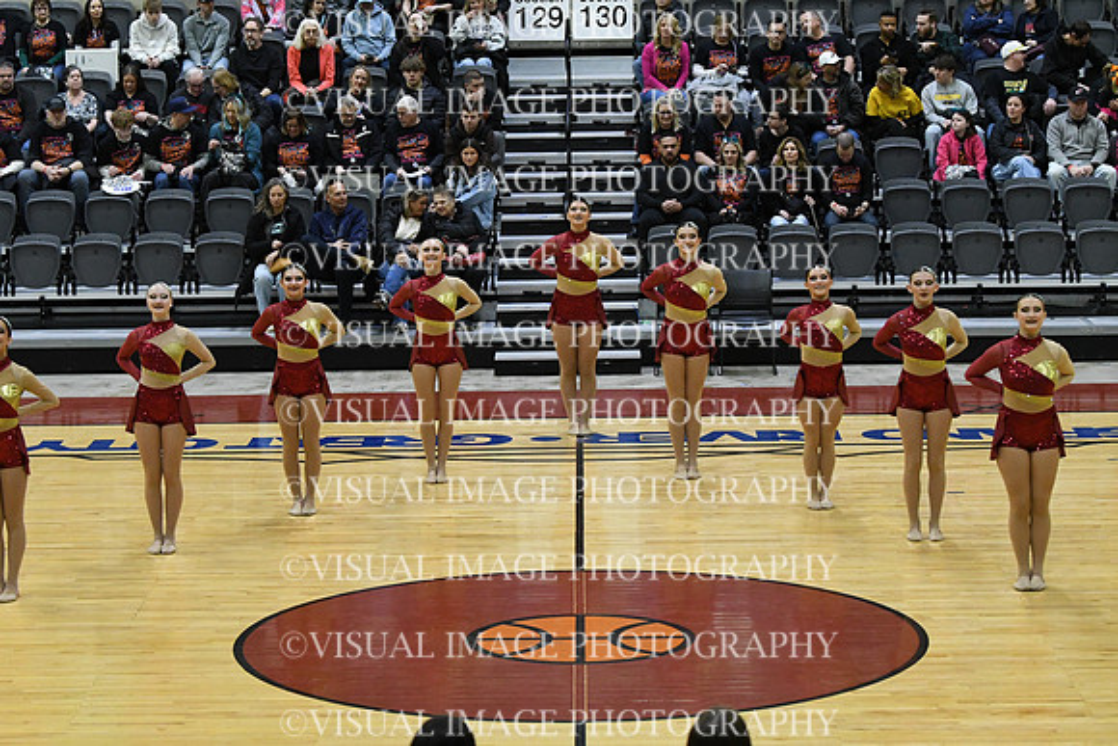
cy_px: 373
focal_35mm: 105
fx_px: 3261
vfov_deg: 13.0
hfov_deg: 19.5
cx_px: 559
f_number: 4
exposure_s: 1/500
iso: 5000
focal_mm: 70
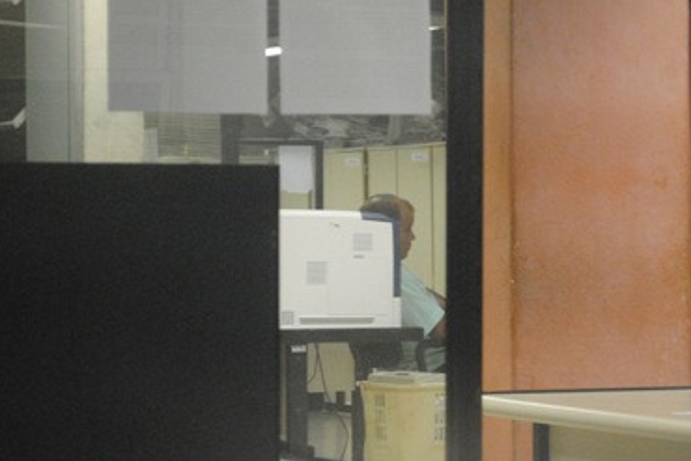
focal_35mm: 143
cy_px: 263
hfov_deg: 14.3
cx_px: 527
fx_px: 2743
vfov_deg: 9.6
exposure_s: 1/25
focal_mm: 55
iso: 1600
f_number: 5.6
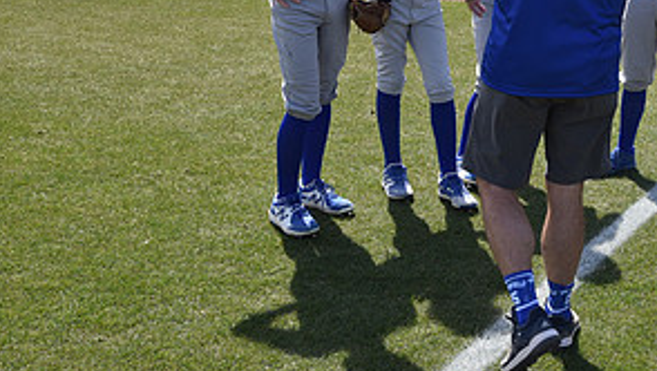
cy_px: 30
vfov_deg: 18.5
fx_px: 1116
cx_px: 641
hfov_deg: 30.7
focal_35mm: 64
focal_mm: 31
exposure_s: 1/250
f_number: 8
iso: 200
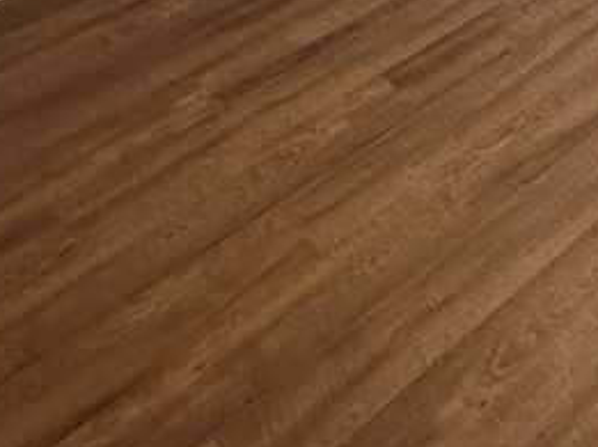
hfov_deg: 31.7
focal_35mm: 55
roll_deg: -0.8
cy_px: -128
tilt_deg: -31.1
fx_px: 949
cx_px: 628
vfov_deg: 23.5
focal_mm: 2.22
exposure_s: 1/60
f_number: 2.2
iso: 320
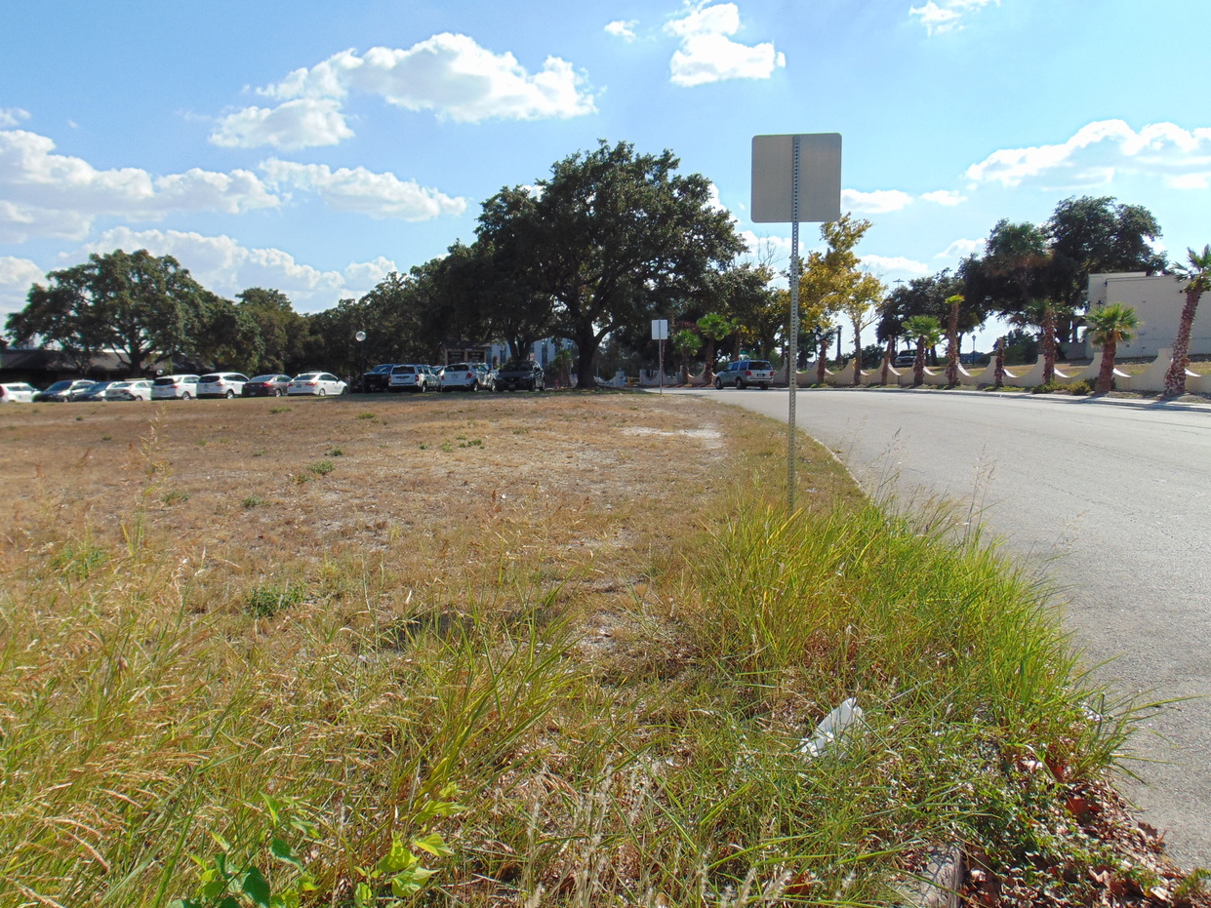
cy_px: 421
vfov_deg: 48.2
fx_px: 1015
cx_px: 533
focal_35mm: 29
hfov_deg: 61.5
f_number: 7.7
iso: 80
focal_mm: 4.5
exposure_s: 1/250
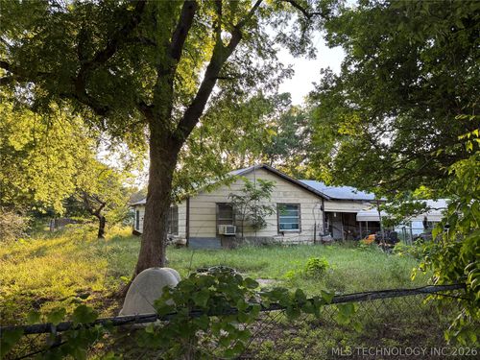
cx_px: 240
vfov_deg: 53.1
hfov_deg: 67.3
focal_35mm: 26
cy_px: 180
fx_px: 361
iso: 32
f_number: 1.6
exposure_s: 1/131
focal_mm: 5.96
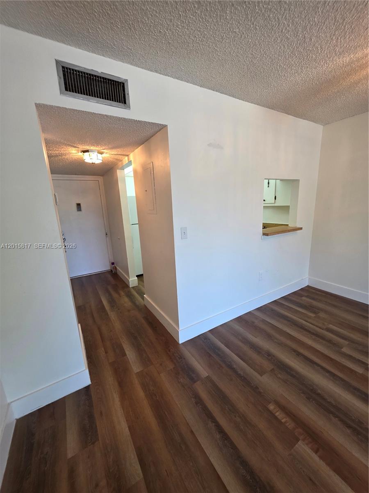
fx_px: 185
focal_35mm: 13
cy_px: 246
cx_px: 184
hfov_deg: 89.9
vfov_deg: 106.2
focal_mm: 2.2
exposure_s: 1/120
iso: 200
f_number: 1.9
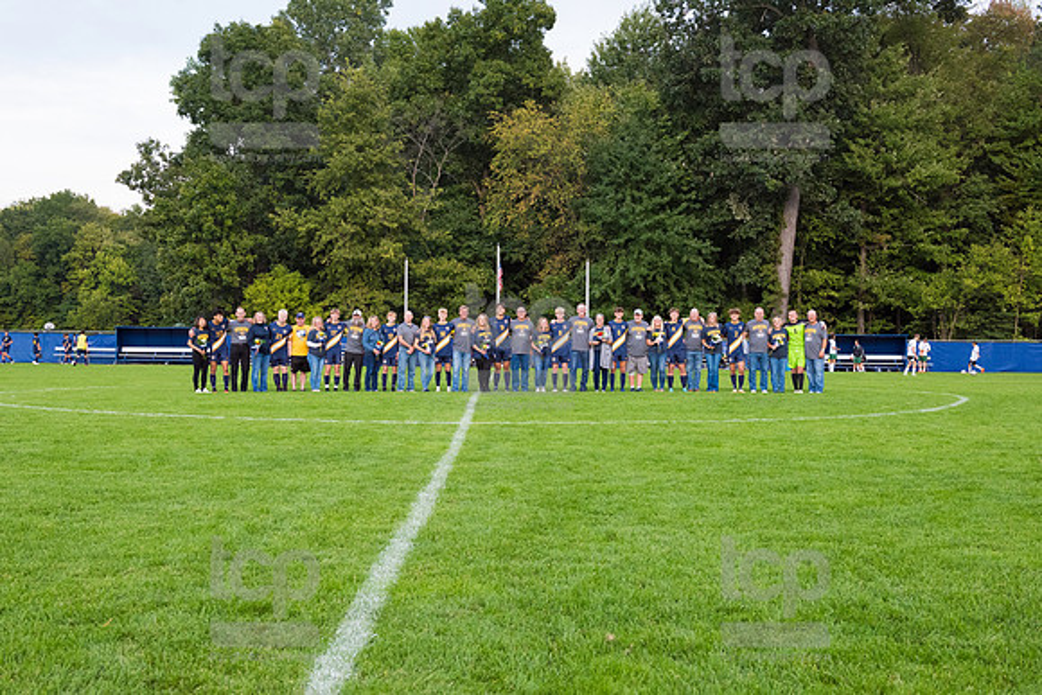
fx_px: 1183
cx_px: 521
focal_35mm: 41
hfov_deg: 47.6
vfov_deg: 32.8
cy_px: 348
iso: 2000
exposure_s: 1/640
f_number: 6.3
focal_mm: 40
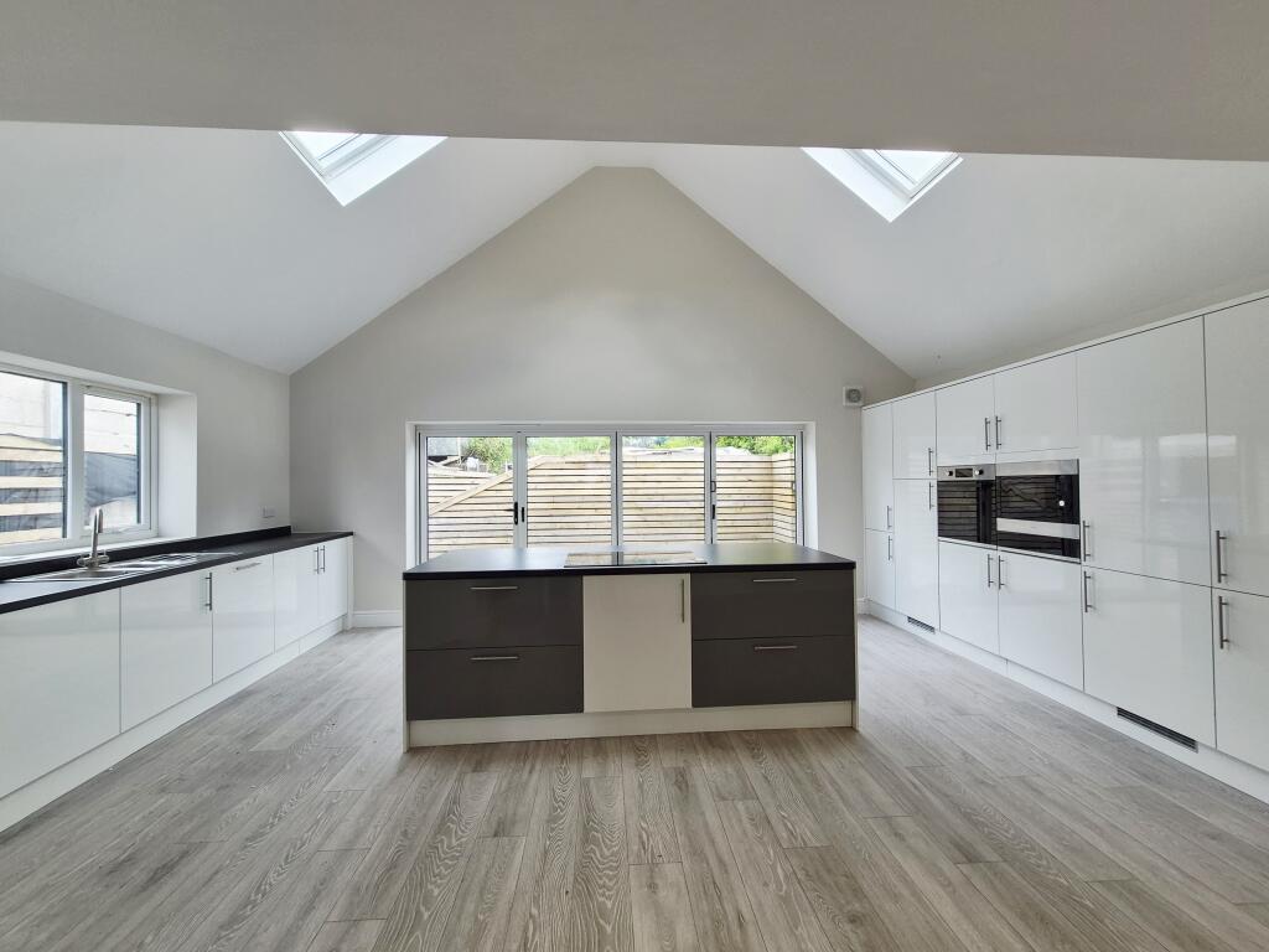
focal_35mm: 13
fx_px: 477
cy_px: 476
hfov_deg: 106.2
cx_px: 634
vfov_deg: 89.9
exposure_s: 1/100
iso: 64
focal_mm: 1.74
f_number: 2.2
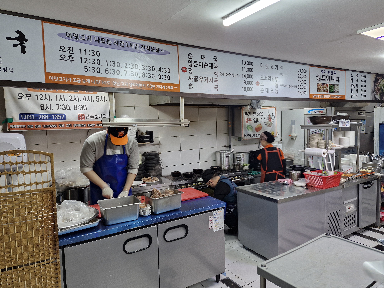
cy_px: 144
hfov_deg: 73.9
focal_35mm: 23
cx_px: 192
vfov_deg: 58.9
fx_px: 255
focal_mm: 5.54
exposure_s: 1/20
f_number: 1.8
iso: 50
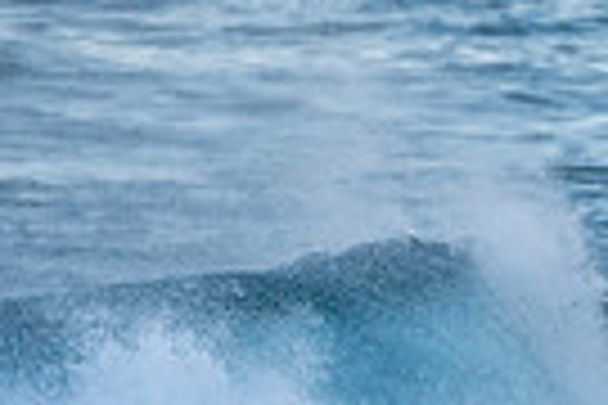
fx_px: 54564
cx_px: 977
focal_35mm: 3231
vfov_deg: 0.4
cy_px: 520
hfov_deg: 0.6
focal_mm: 500
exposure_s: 1/1250
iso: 800
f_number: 5.6
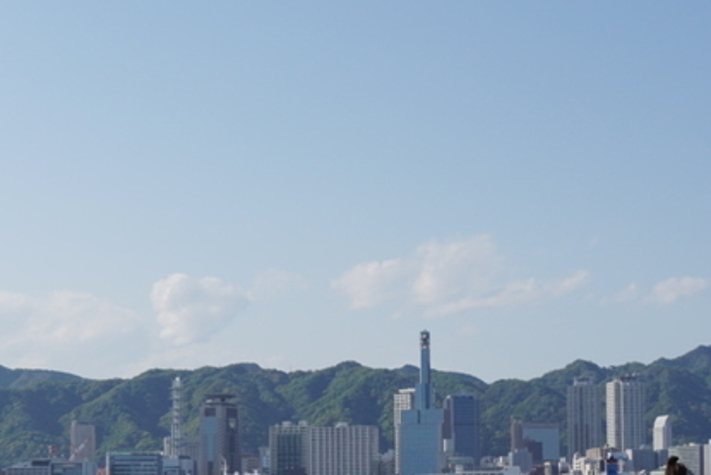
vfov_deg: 16.4
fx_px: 1629
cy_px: 420
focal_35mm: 82
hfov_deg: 24.4
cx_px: 192
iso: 100
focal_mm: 19
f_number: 5.6
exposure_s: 1/800
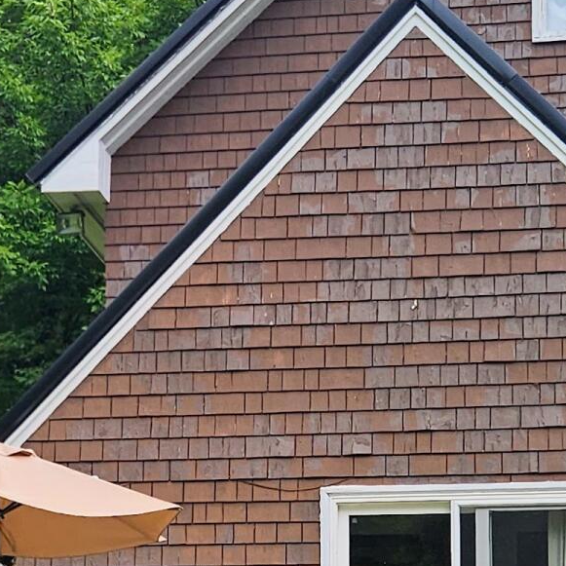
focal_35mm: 105
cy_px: 585
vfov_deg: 16.2
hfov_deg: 16.5
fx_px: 1942
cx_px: 171
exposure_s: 1/1087
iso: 25
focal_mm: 5.4
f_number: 1.8
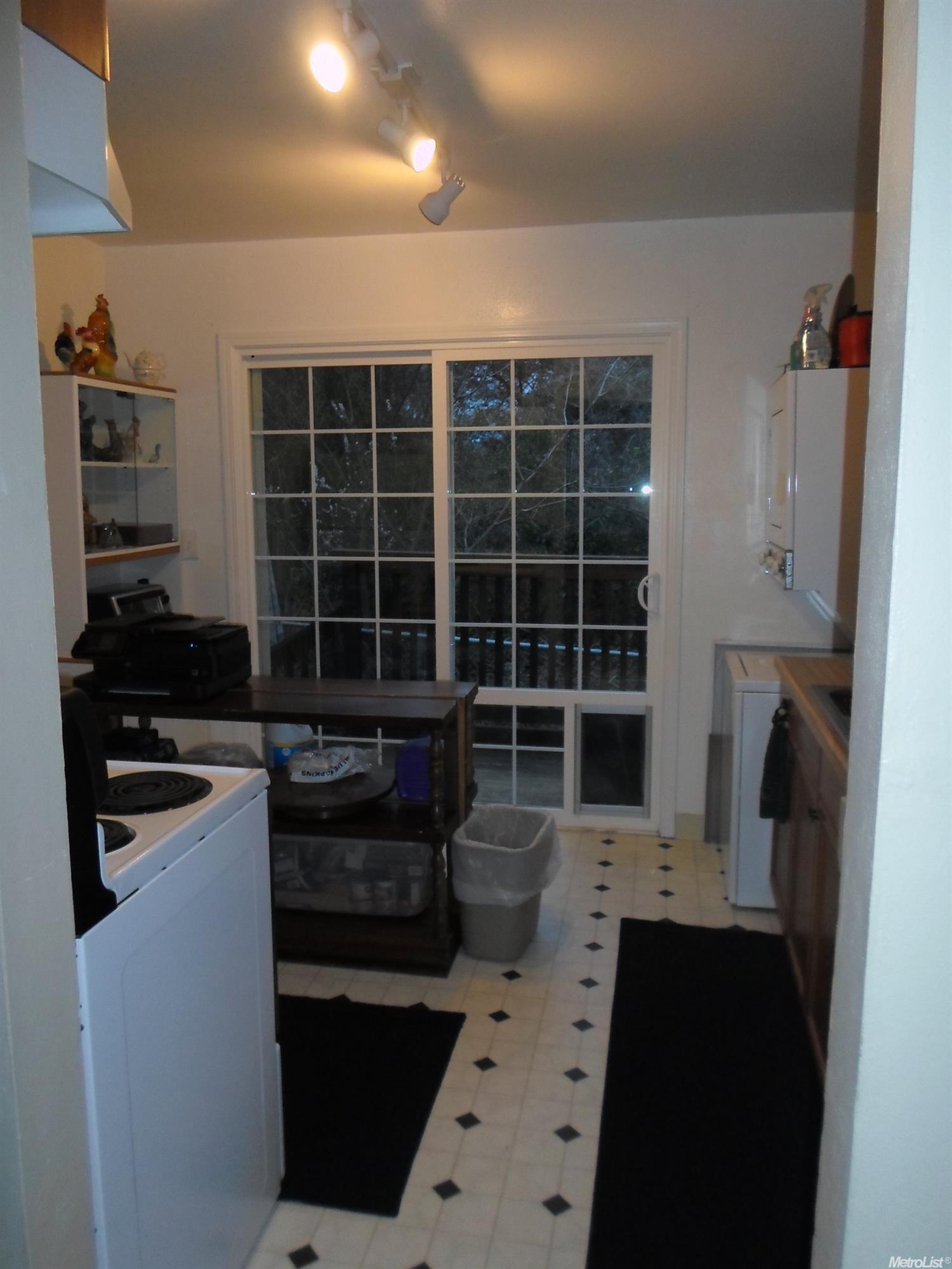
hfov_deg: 54.9
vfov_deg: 69.4
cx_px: 476
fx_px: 917
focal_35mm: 25
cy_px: 634
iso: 400
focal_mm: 4.5
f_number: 2.5
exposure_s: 1/30
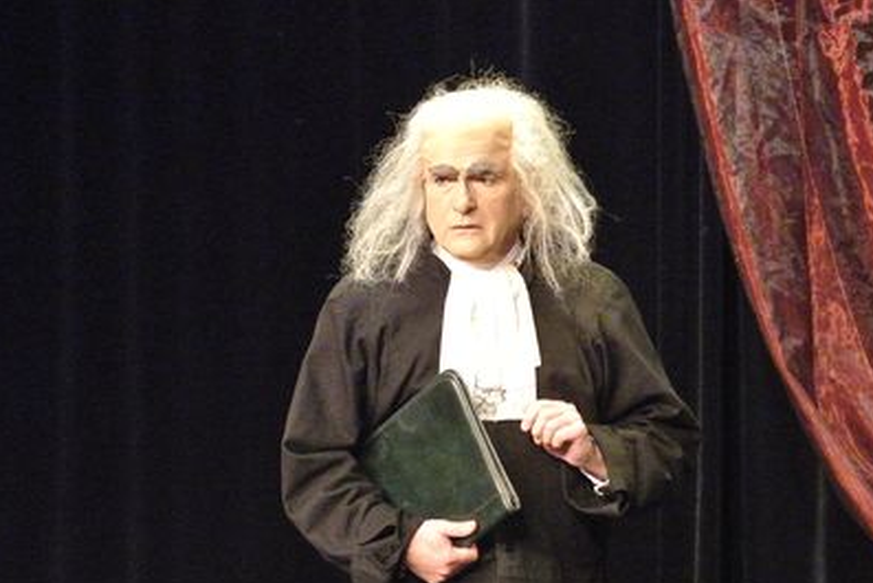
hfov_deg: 8.8
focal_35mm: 232
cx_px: 717
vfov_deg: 5.9
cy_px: 586
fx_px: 5628
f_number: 4
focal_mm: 42.7
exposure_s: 1/80
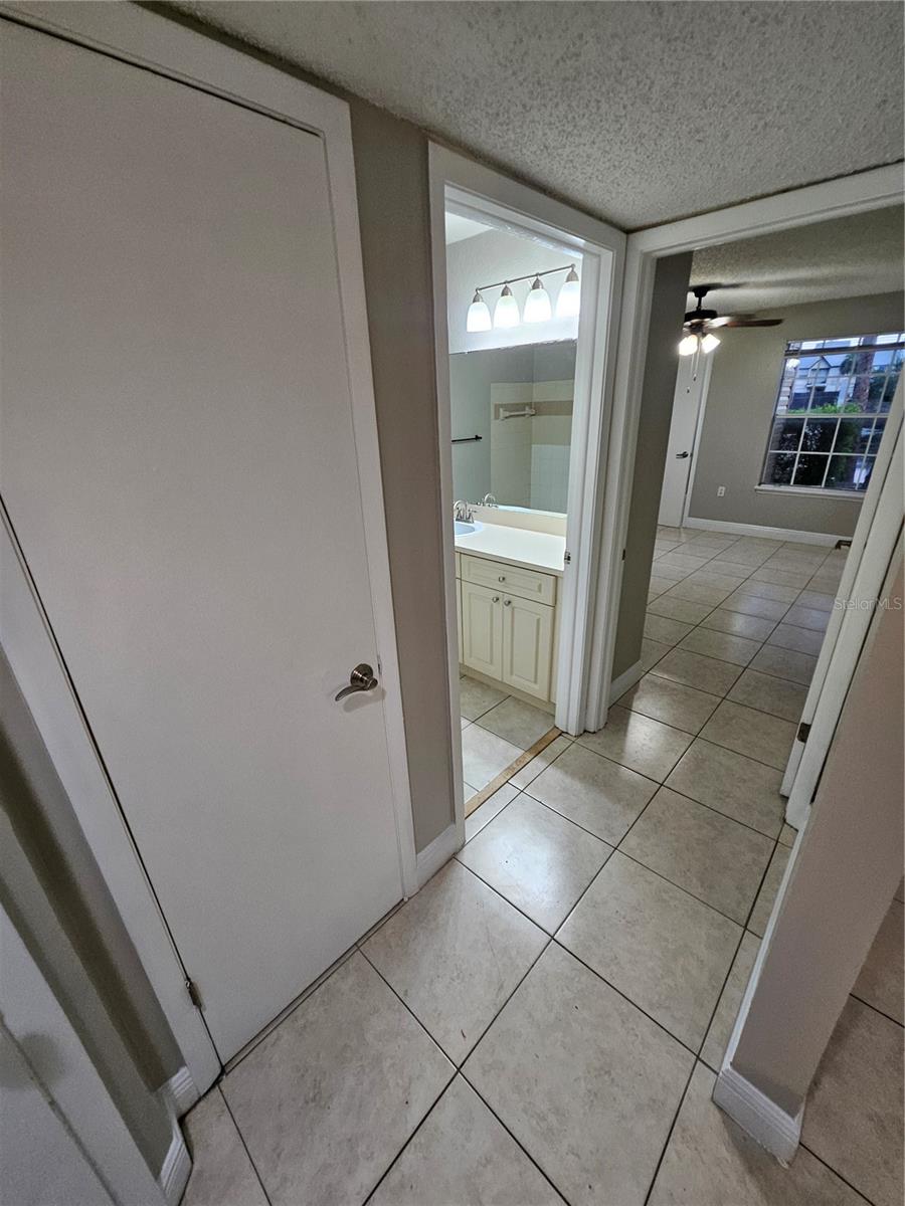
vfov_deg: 106.2
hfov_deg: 89.9
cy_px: 603
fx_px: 453
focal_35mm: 13
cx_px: 452
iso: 200
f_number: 2.2
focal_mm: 1.74
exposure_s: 1/60
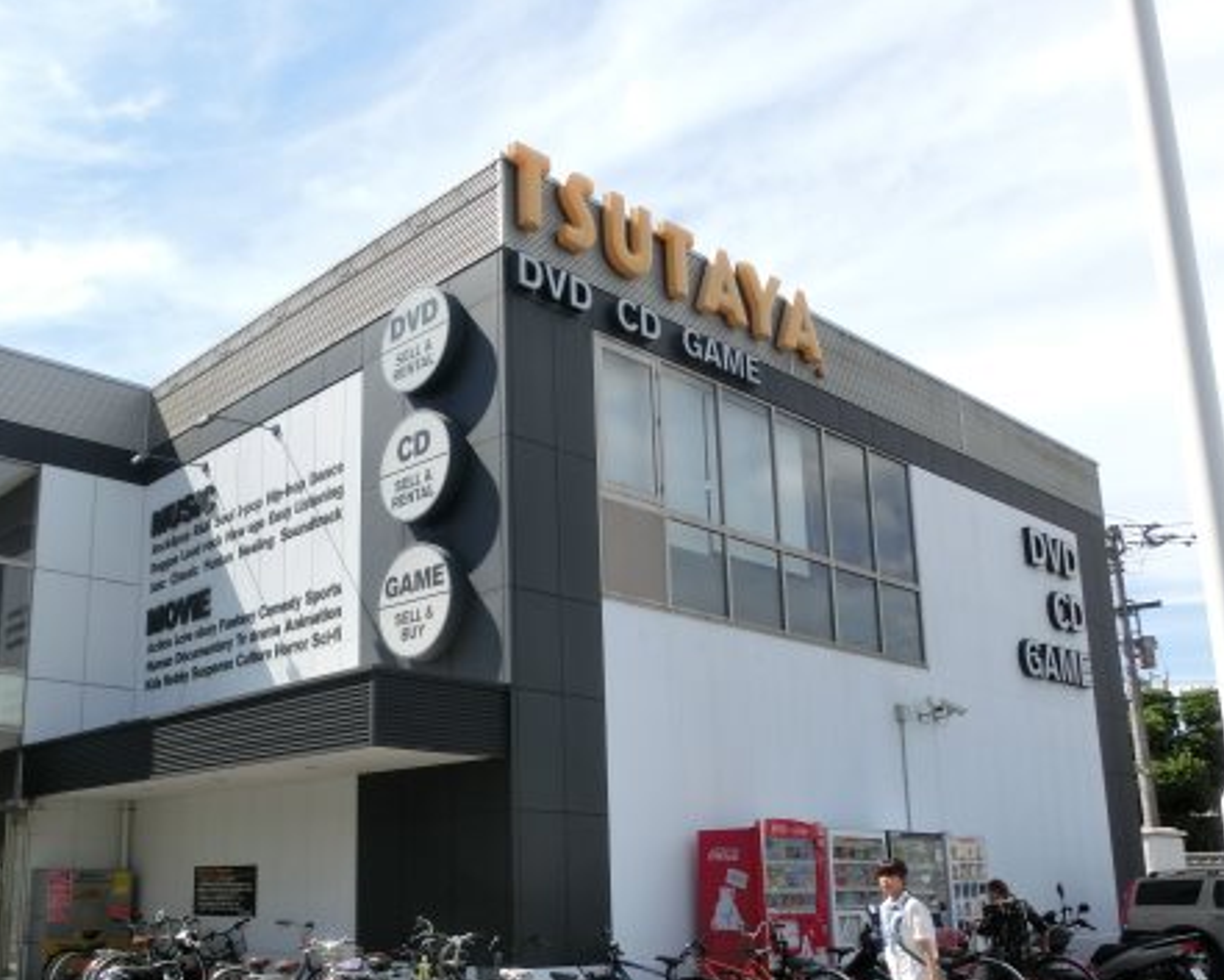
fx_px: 1232
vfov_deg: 43.0
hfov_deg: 51.9
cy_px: 614
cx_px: 416
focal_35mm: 34
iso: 80
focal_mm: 4.24
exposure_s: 1/160
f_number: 7.9
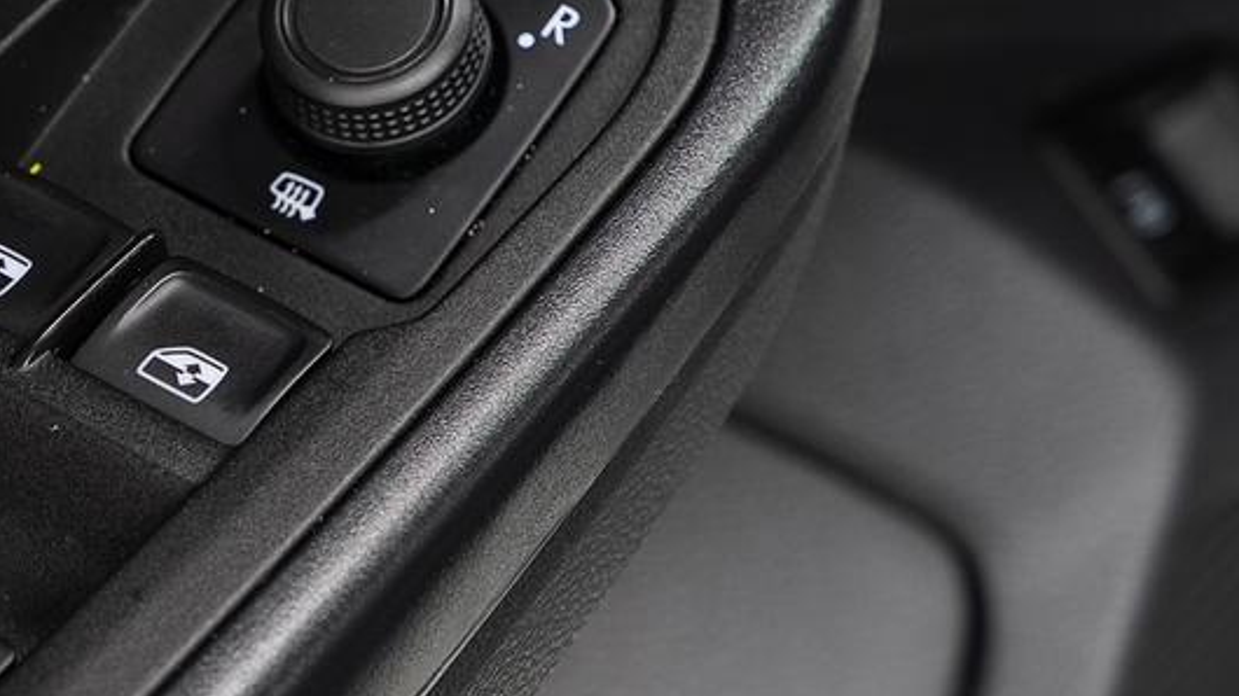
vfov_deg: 5.1
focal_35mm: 239
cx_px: 217
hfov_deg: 9.0
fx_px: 7851
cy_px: 218
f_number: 5.6
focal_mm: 70
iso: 100
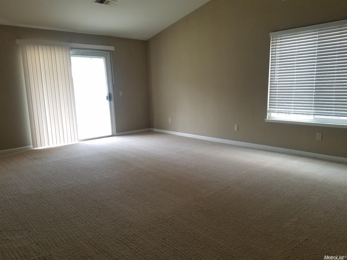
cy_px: 130
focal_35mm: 26
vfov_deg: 53.0
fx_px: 261
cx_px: 174
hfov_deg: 67.3
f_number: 1.7
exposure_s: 1/60
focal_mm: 4.2
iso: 125
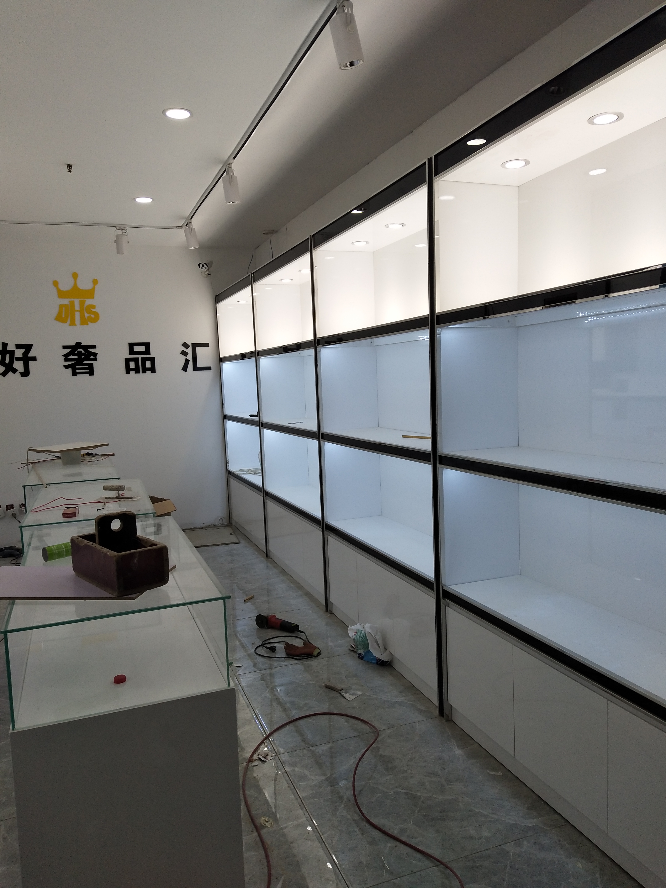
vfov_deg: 67.3
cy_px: 444
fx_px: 667
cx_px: 333
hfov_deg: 53.1
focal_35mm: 26
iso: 50
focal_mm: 3.88
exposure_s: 1/100
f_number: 2
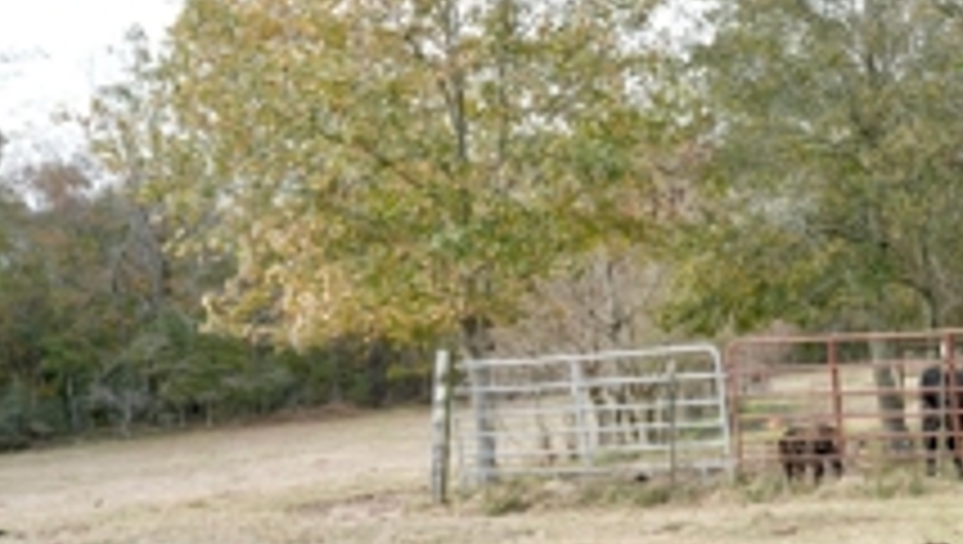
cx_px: 994
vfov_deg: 18.1
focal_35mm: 66
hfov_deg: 29.4
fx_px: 1687
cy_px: 459
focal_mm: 30
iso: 320
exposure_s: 1/15
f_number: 20
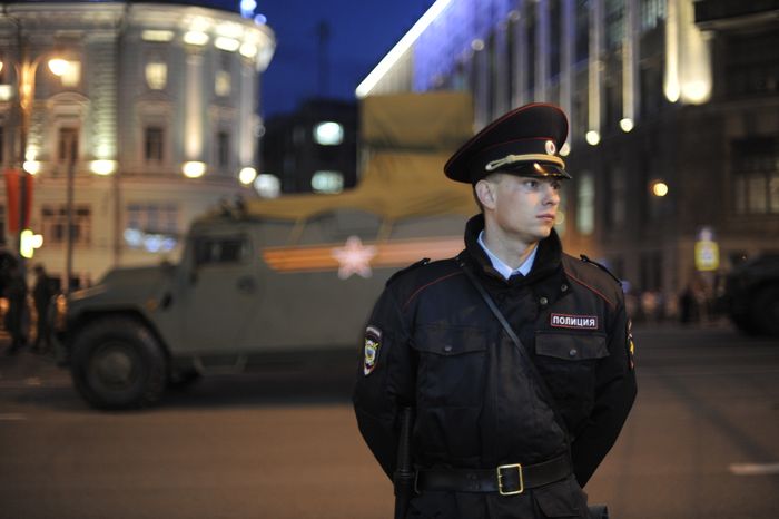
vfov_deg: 27.0
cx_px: 390
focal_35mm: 50
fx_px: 1081
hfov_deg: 39.6
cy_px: 260
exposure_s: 1/160
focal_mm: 50
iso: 1600
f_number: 1.4
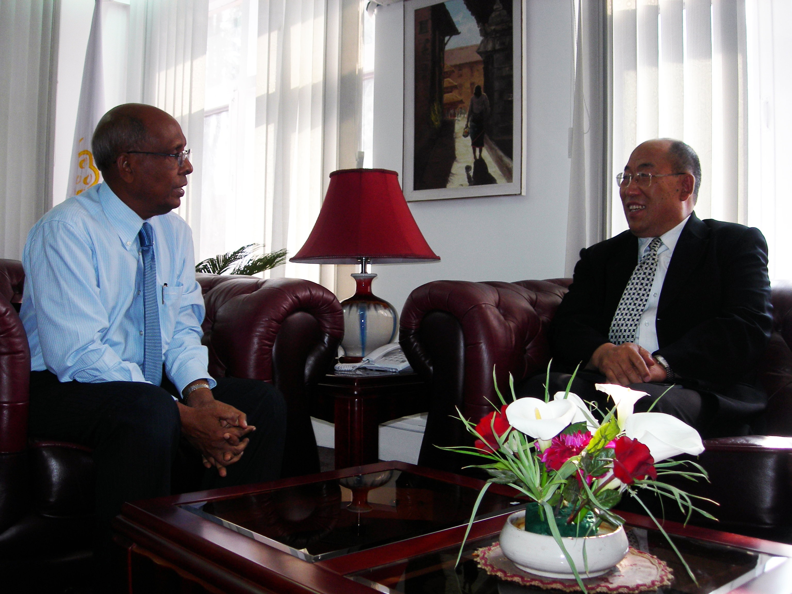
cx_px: 396
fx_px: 869
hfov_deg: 49.0
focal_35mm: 38
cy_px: 297
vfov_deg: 37.7
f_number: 2.8
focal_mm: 7.8
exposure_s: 1/60.1
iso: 50
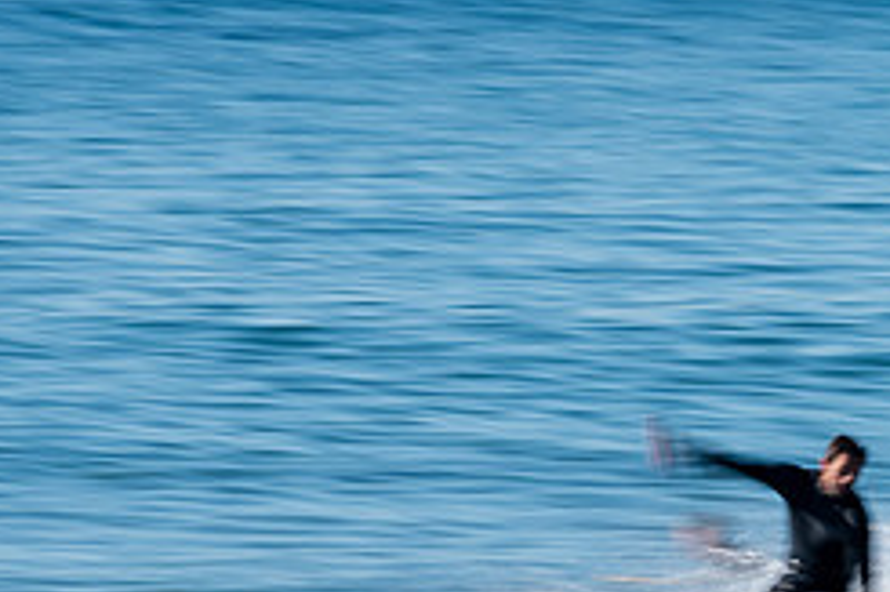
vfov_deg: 1.0
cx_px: 827
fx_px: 35056
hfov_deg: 1.5
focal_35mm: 1419
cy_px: 665
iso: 31
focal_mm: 500
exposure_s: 1/20
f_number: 16
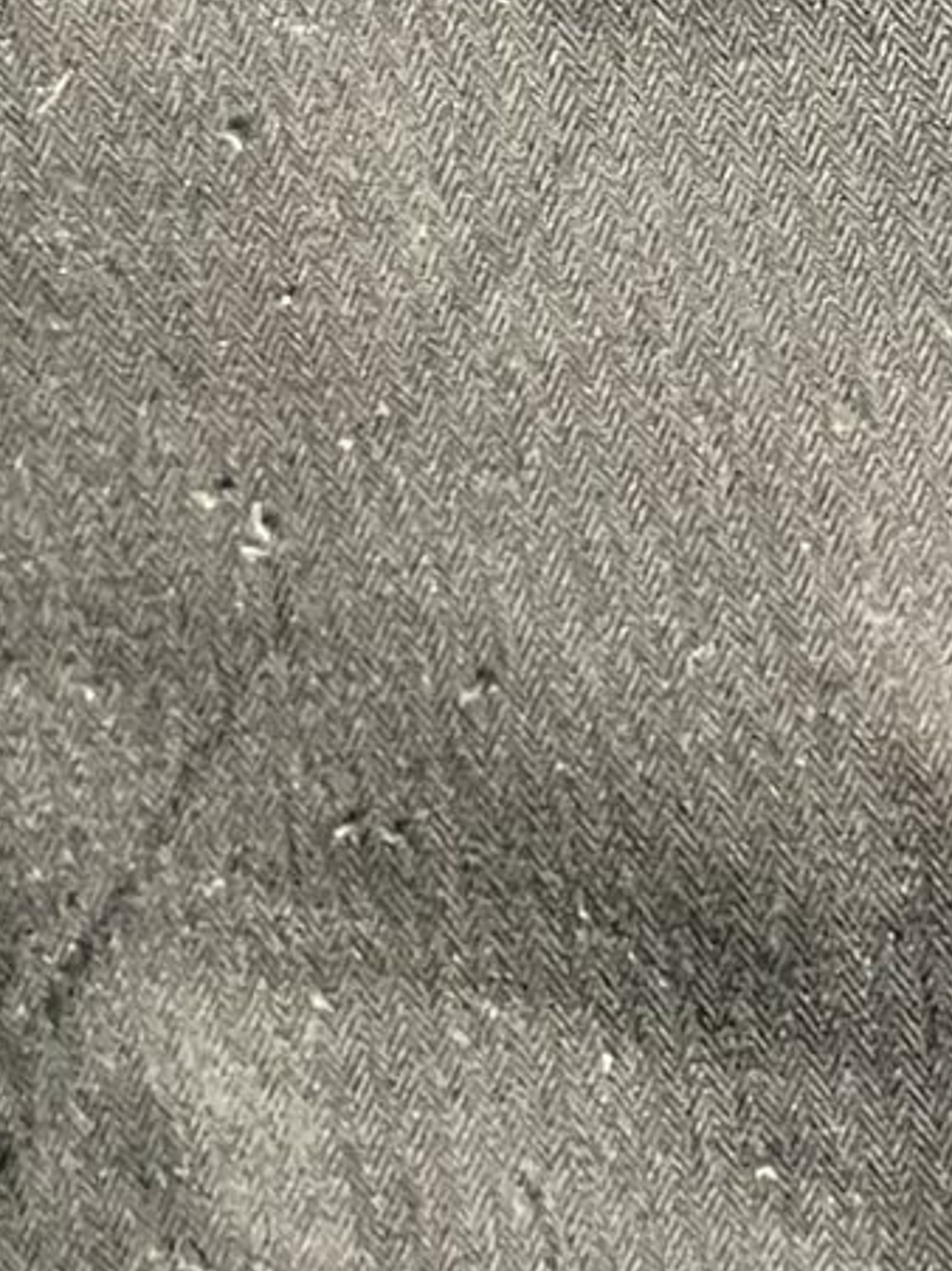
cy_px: -1561
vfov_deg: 13.4
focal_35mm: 118
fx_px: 4329
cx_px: 501
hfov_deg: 12.5
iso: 800
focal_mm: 4.2
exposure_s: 1/30
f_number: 1.6
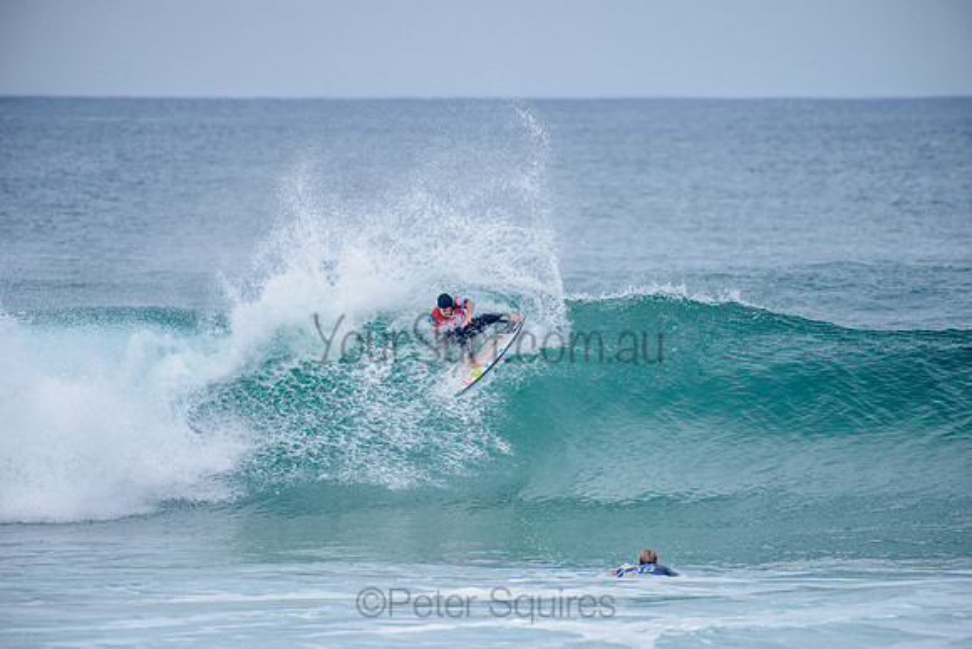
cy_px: 324
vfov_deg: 2.8
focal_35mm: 500
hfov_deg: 4.1
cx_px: 486
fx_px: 13503
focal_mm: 500
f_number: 5.6
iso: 280
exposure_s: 1/2000
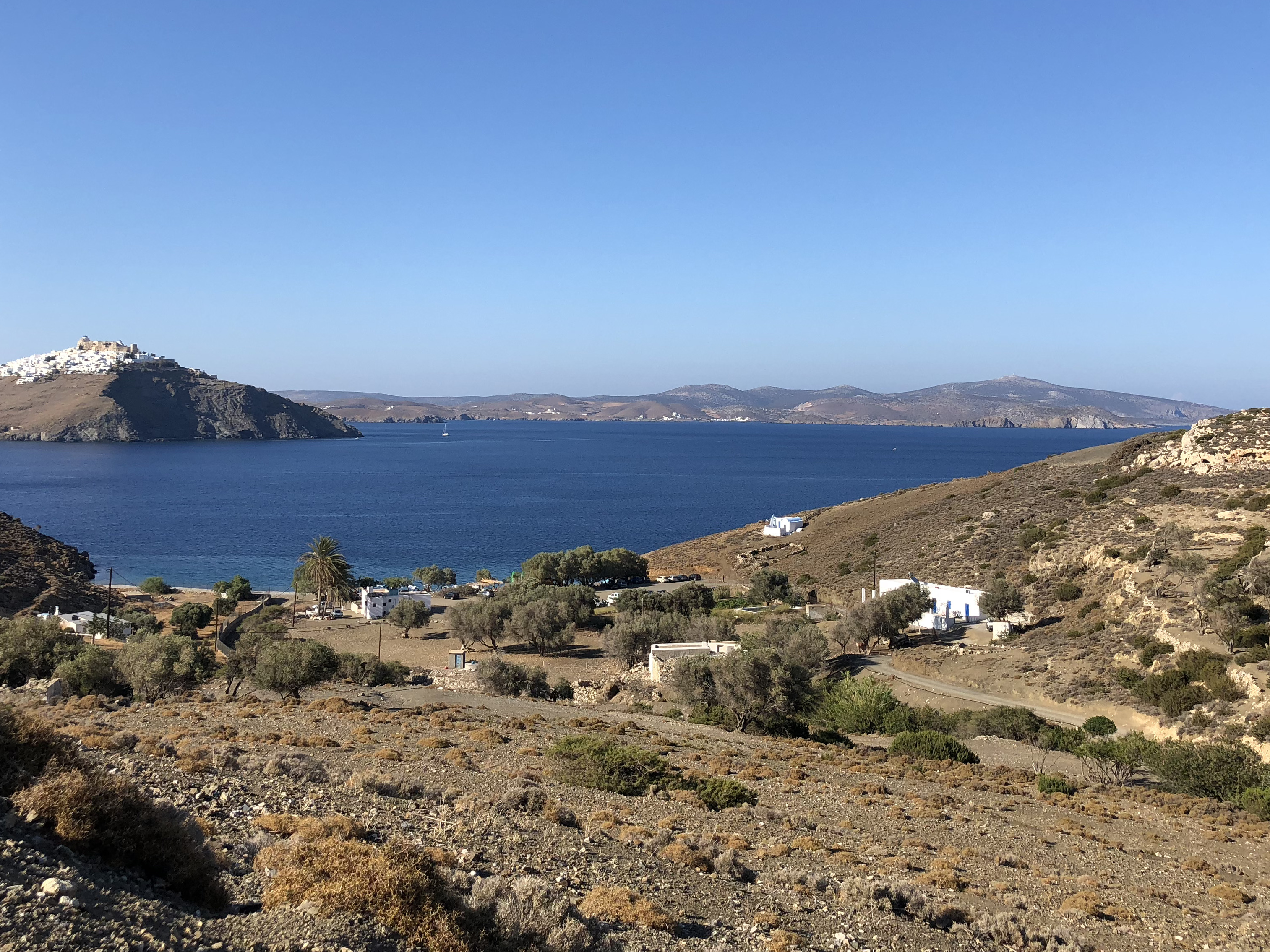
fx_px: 1357
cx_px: 575
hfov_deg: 50.1
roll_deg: -0.2
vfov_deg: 38.4
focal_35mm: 37
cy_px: 364
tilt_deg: +3.1
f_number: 1.8
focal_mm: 4
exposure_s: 1/2000
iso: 20
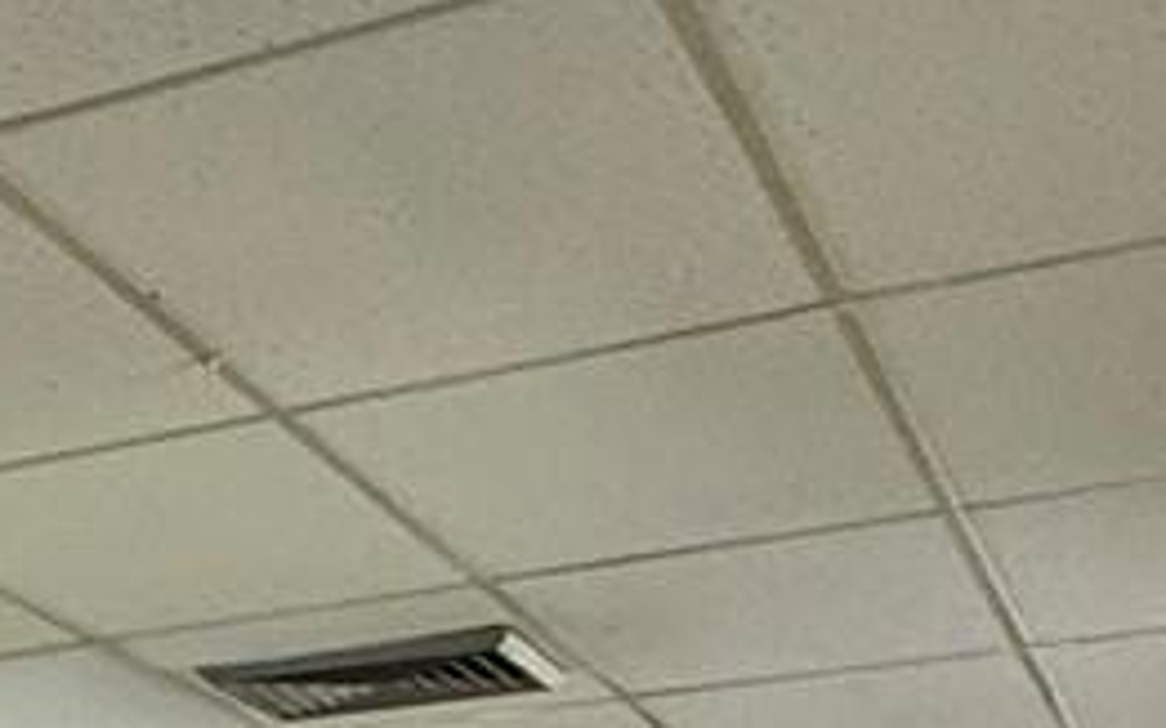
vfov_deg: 12.4
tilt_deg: -3.7
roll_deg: -0.1
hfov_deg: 16.4
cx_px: -1264
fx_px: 2891
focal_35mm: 91
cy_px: 1519
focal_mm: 2.22
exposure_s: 1/73
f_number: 2.2
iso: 400
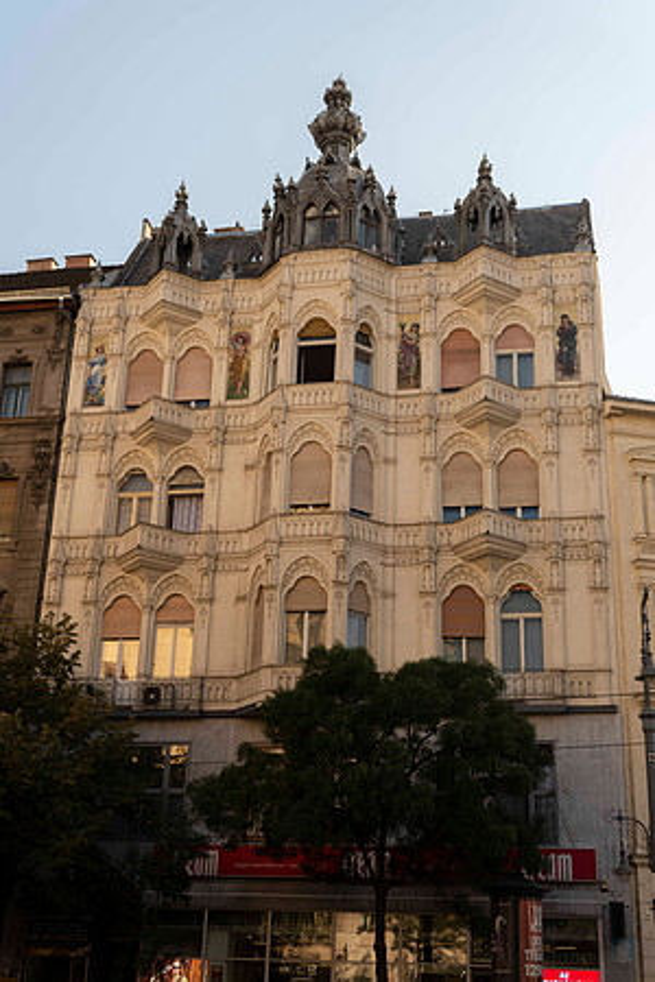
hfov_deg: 28.1
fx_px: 1310
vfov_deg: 41.1
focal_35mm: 48
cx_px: 328
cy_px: 491
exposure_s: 1/320
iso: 64
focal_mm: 48
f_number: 4
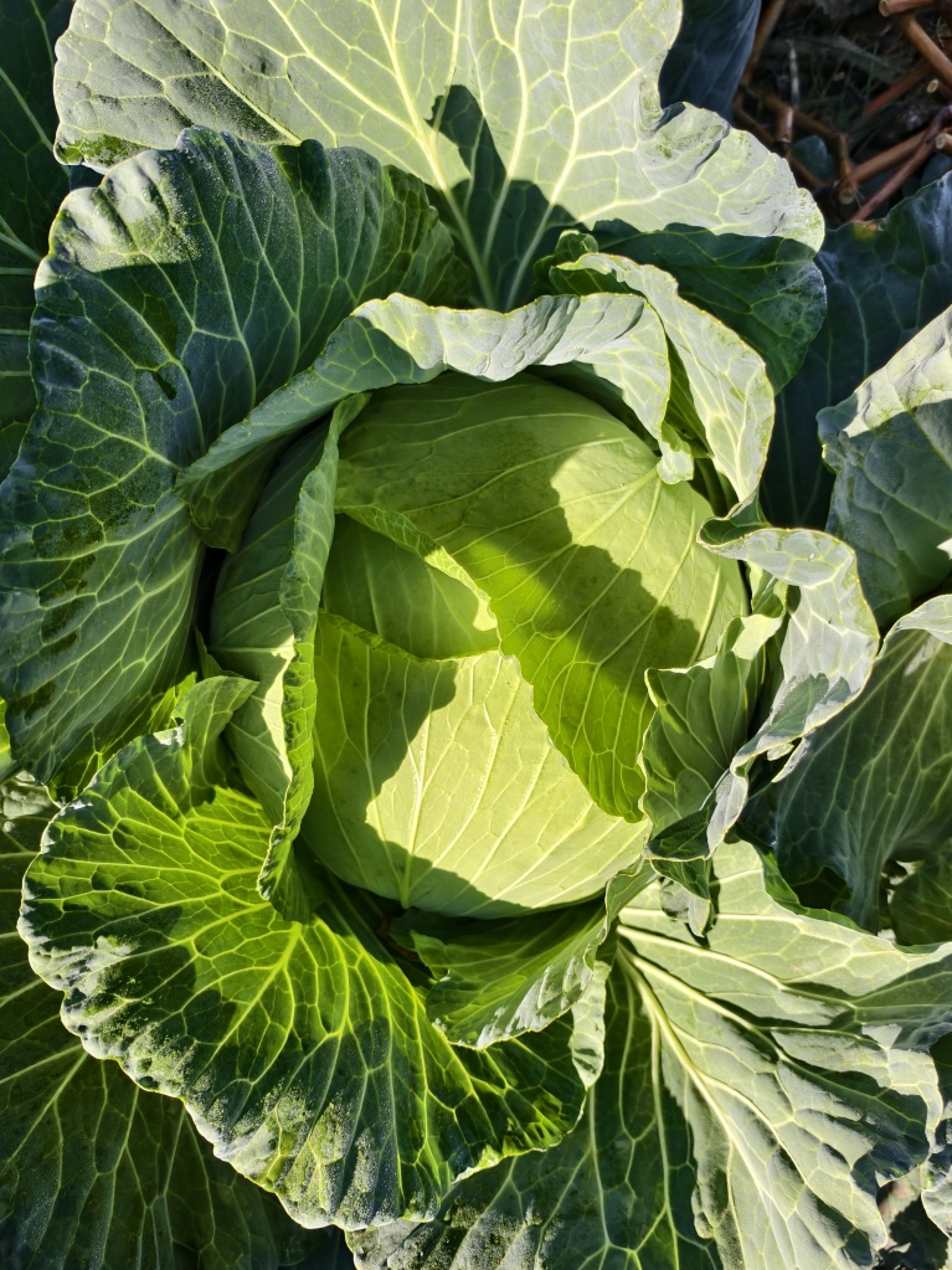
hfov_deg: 56.8
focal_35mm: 24
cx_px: 494
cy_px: 635
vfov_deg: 71.6
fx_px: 880
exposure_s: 1/1616
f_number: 1.57
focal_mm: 5.6
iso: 72
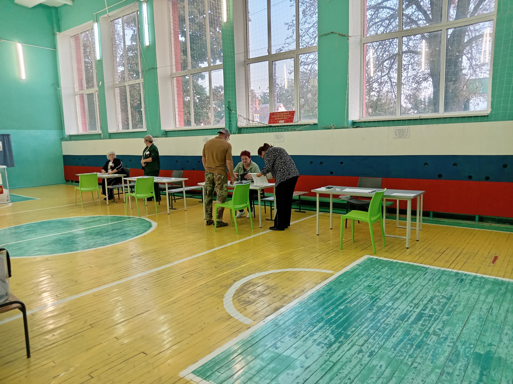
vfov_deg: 54.9
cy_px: 192
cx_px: 256
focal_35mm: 25
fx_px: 370
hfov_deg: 69.4
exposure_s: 1/33.3
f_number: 1.8
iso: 340
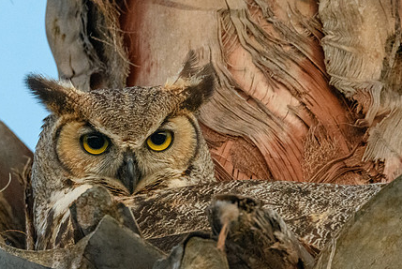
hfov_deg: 1.7
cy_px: 132
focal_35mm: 1200
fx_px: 13413
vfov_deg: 1.1
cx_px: 181
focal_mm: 500
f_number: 6.3
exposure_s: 1/50
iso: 6400
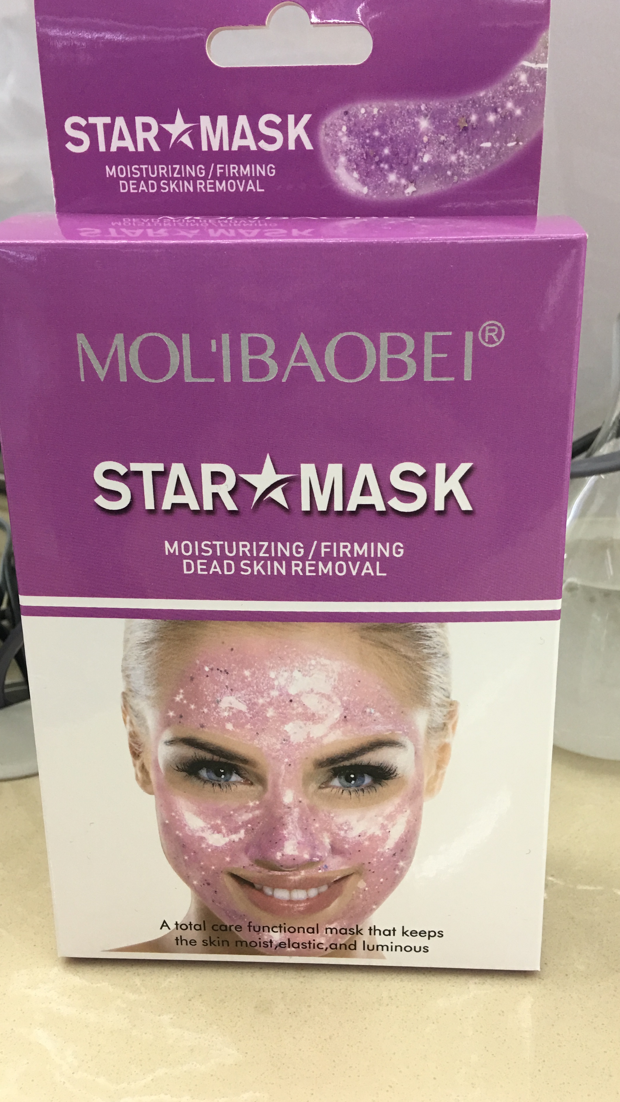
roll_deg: +0.8
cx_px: 315
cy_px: 553
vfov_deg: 58.0
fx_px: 994
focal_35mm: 34
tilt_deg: -18.8
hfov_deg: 34.7
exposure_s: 1/33
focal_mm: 4.15
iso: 64
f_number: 2.2
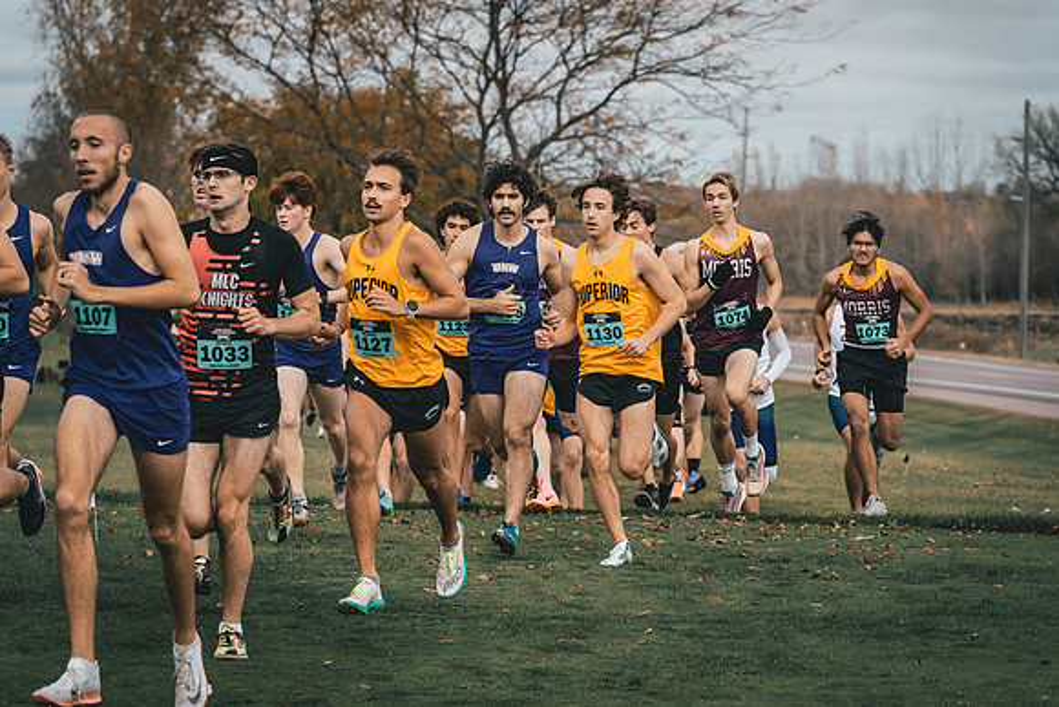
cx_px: 530
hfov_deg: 12.7
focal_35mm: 162
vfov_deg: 8.5
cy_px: 354
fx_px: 4753
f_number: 6.3
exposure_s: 1/1250
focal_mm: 161
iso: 400
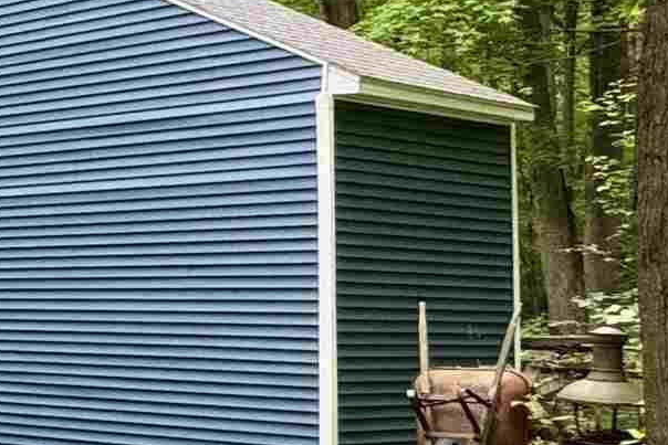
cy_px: 253
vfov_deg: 18.4
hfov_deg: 16.1
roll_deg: -0.7
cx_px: -848
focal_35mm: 74
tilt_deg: +1.9
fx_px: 1373
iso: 125
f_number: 2.2
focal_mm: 2.22
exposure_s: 1/99
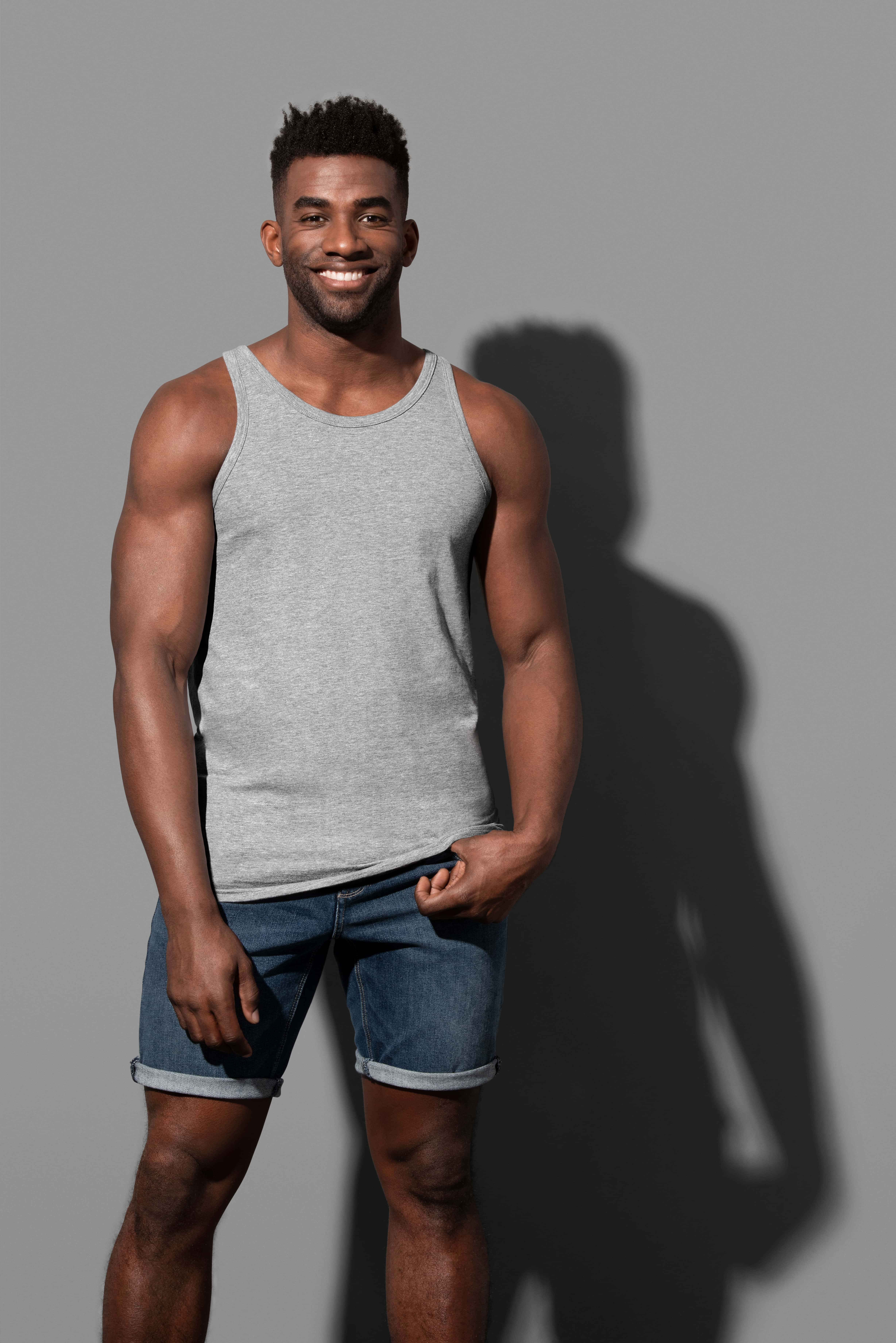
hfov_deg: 14.4
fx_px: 3544
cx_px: 448
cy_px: 672
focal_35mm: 95
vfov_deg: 21.5
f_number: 18
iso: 100
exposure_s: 1/200
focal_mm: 95
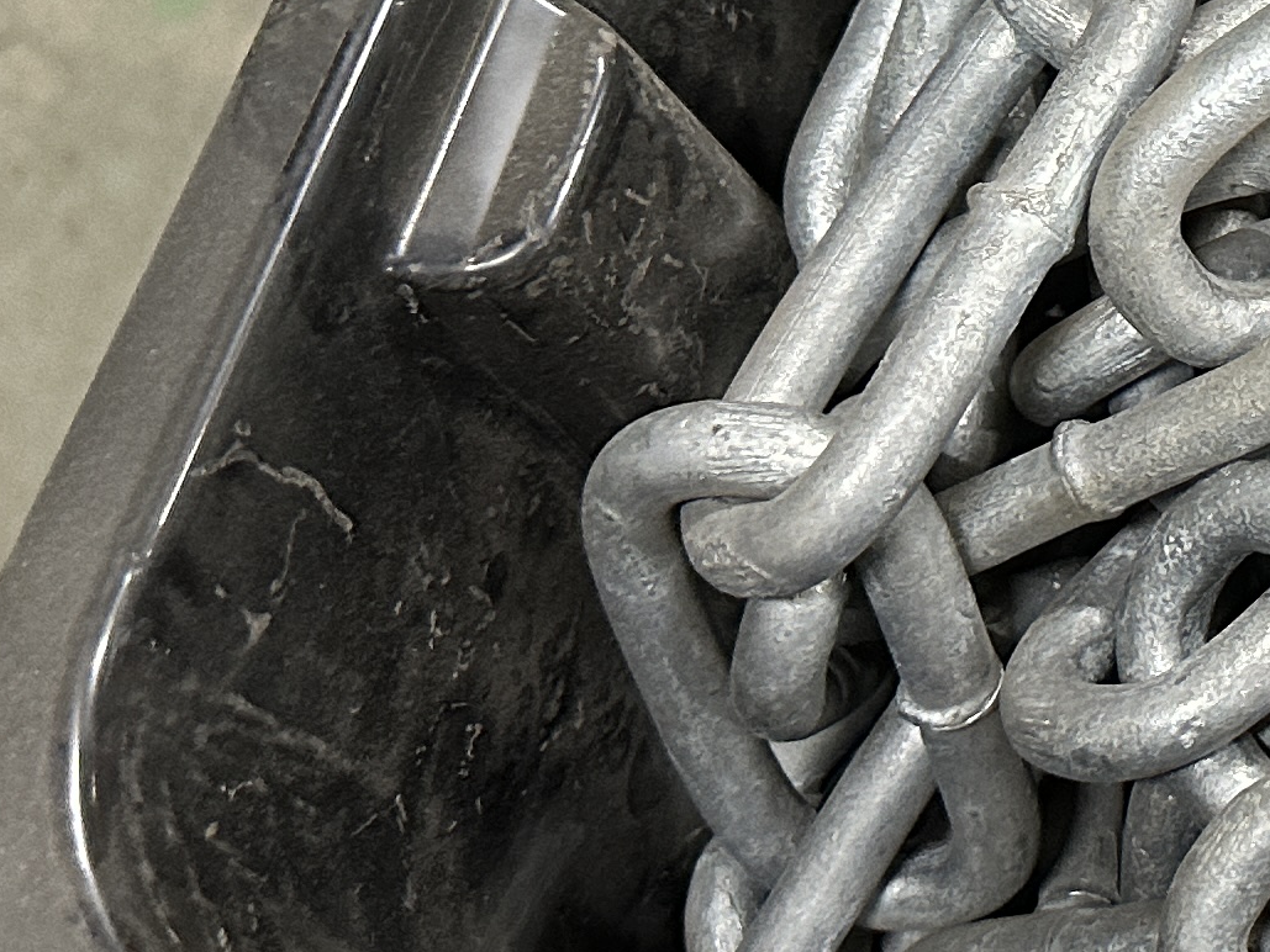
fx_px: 3449
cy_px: -99
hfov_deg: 18.3
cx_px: 1961
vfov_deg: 15.3
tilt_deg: -63.3
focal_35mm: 94
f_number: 1.78
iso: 250
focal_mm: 6.86
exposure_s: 1/50
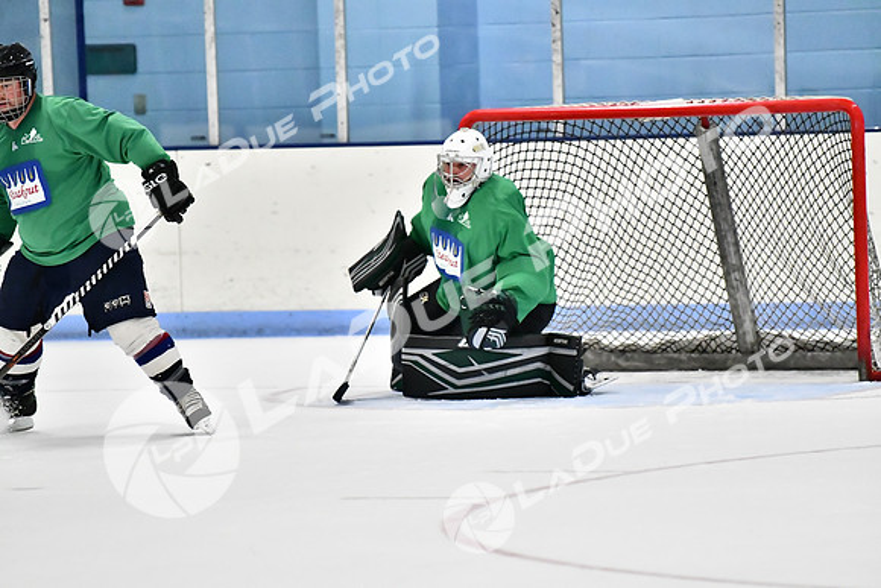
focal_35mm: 300
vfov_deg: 4.6
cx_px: 440
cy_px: 294
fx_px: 7343
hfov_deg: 6.9
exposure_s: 1/1600
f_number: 2.8
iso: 8000
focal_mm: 200
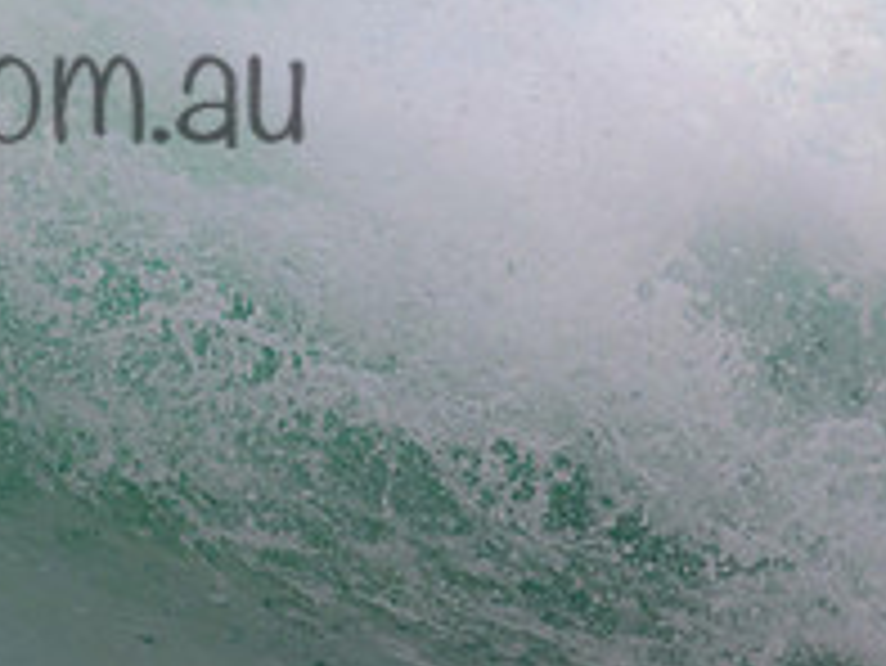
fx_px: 69200
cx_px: -80
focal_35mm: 2702
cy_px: -129
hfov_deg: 0.7
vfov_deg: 0.6
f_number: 11
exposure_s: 1/2000
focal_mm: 800
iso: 1600
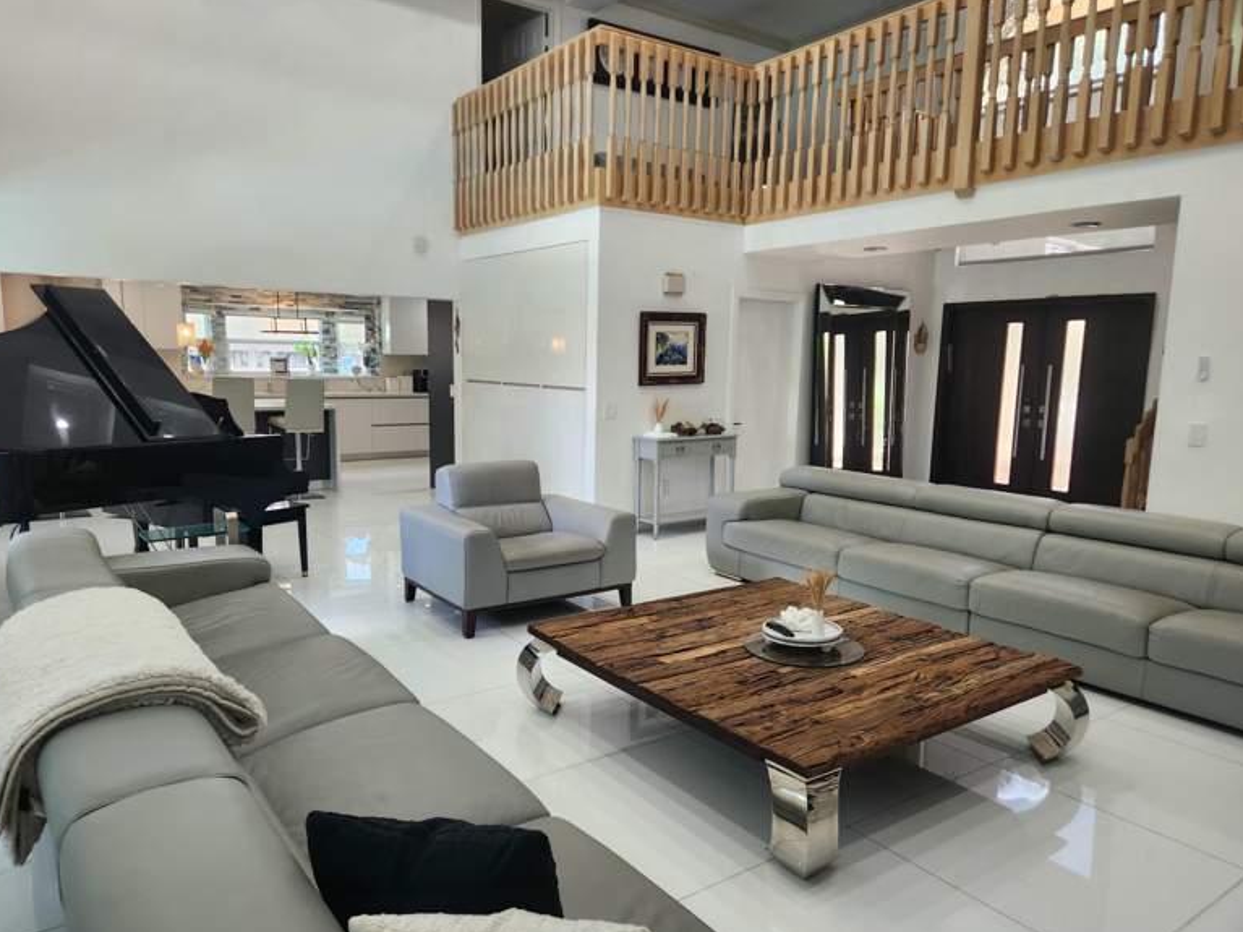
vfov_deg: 56.8
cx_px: 604
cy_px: 480
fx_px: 862
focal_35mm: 24
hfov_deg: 71.6
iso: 100
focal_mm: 5.4
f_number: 1.8
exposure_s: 1/120
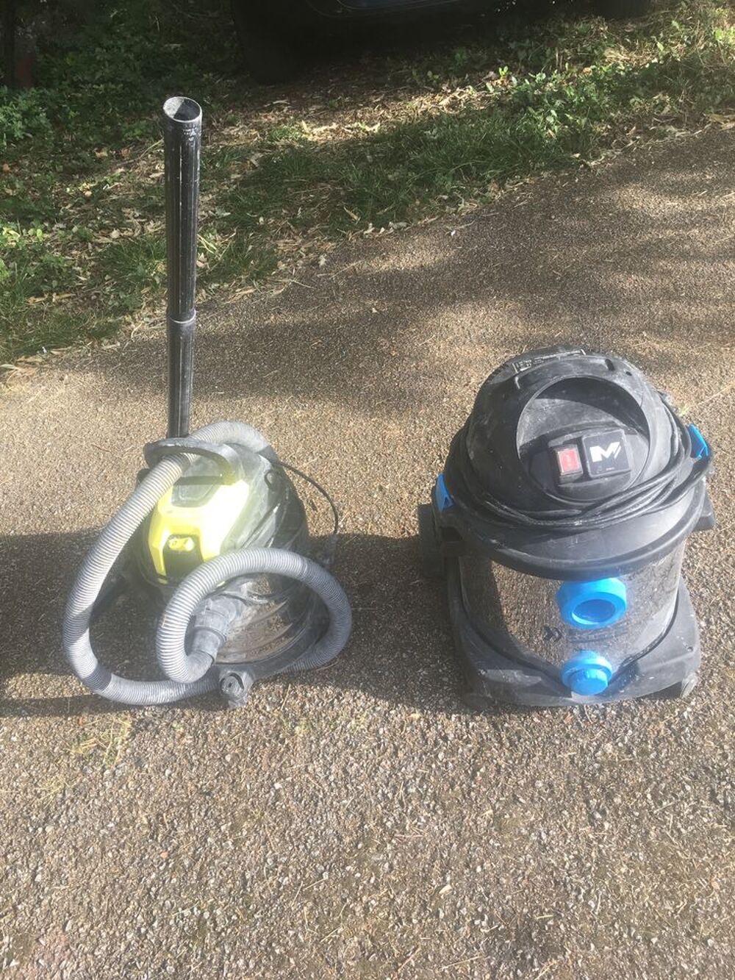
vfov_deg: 61.7
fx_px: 821
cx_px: 368
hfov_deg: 48.2
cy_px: 490
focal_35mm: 29
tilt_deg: -45.9
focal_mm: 4.15
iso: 25
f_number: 2.2
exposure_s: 1/217
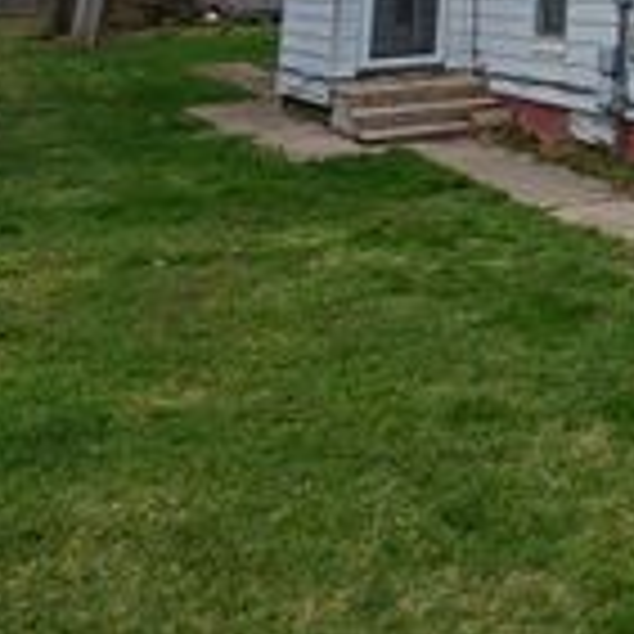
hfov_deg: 29.1
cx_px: 872
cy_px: -200
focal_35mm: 44
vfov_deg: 30.1
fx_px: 912
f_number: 2.2
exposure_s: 1/275
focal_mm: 2.59
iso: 64
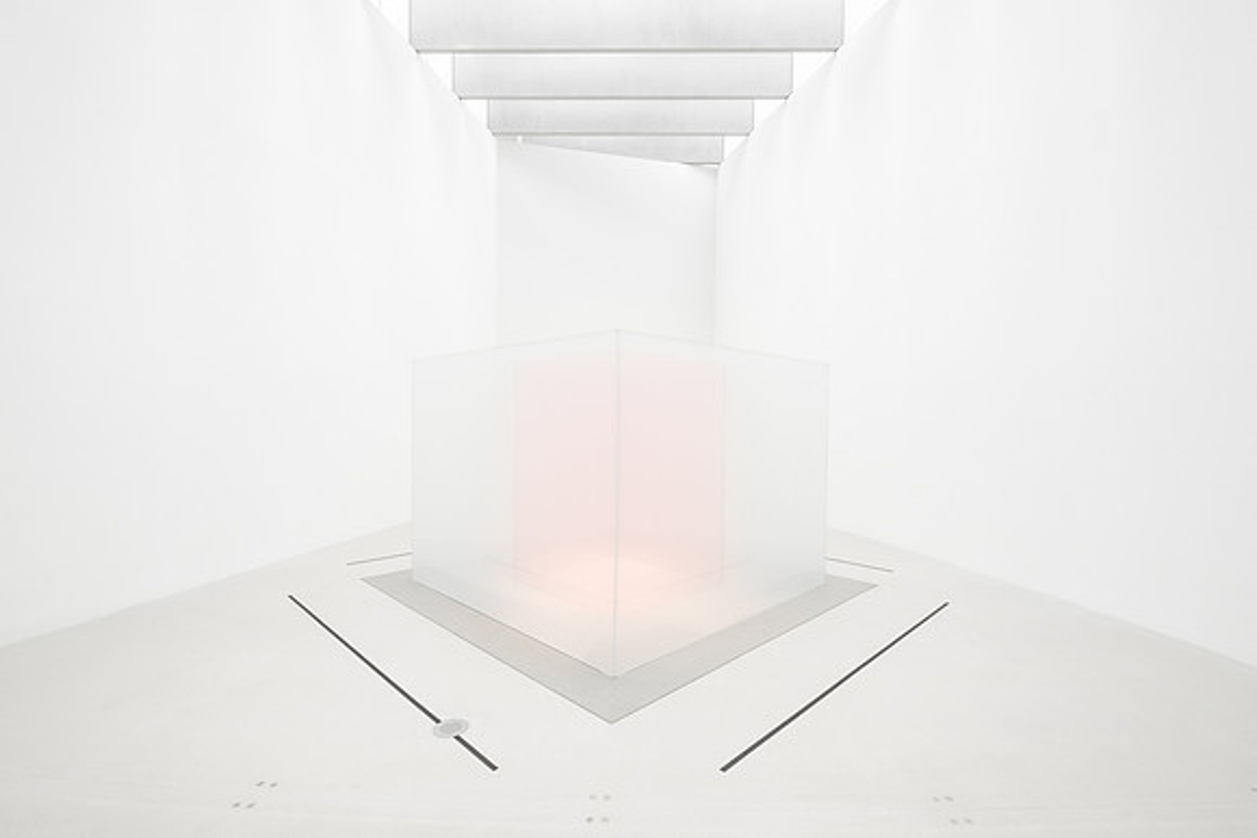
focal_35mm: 15
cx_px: 628
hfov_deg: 99.0
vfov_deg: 76.0
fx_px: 537
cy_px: 429
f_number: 8
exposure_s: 1/7
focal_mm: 10
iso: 200
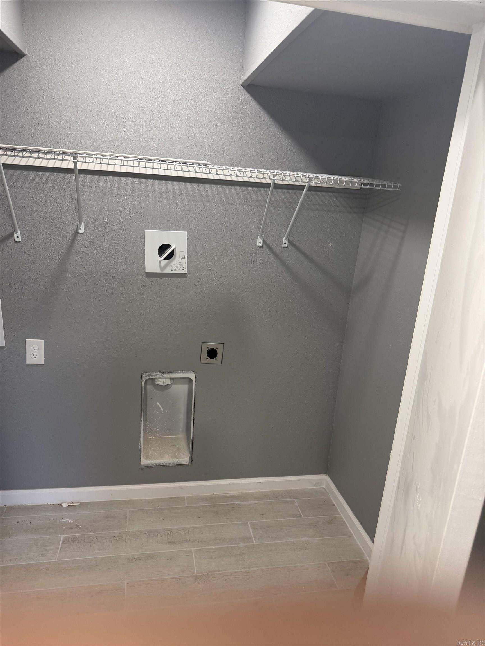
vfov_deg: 71.6
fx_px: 448
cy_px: 323
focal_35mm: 24
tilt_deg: -16.5
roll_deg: -3.9
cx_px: 242
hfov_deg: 56.8
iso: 200
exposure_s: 1/120
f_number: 1.78
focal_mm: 6.76
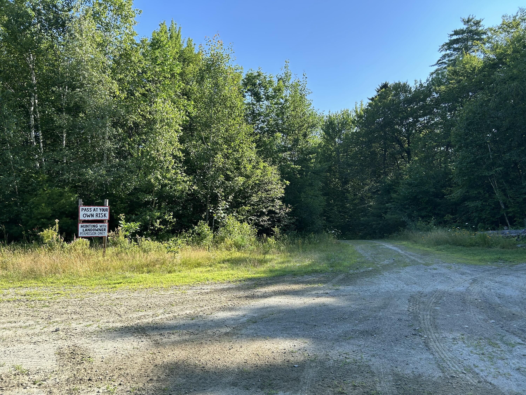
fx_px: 395
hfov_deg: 67.3
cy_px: 198
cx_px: 263
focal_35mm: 26
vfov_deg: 53.1
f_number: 1.5
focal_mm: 5.7
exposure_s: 1/1311
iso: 50
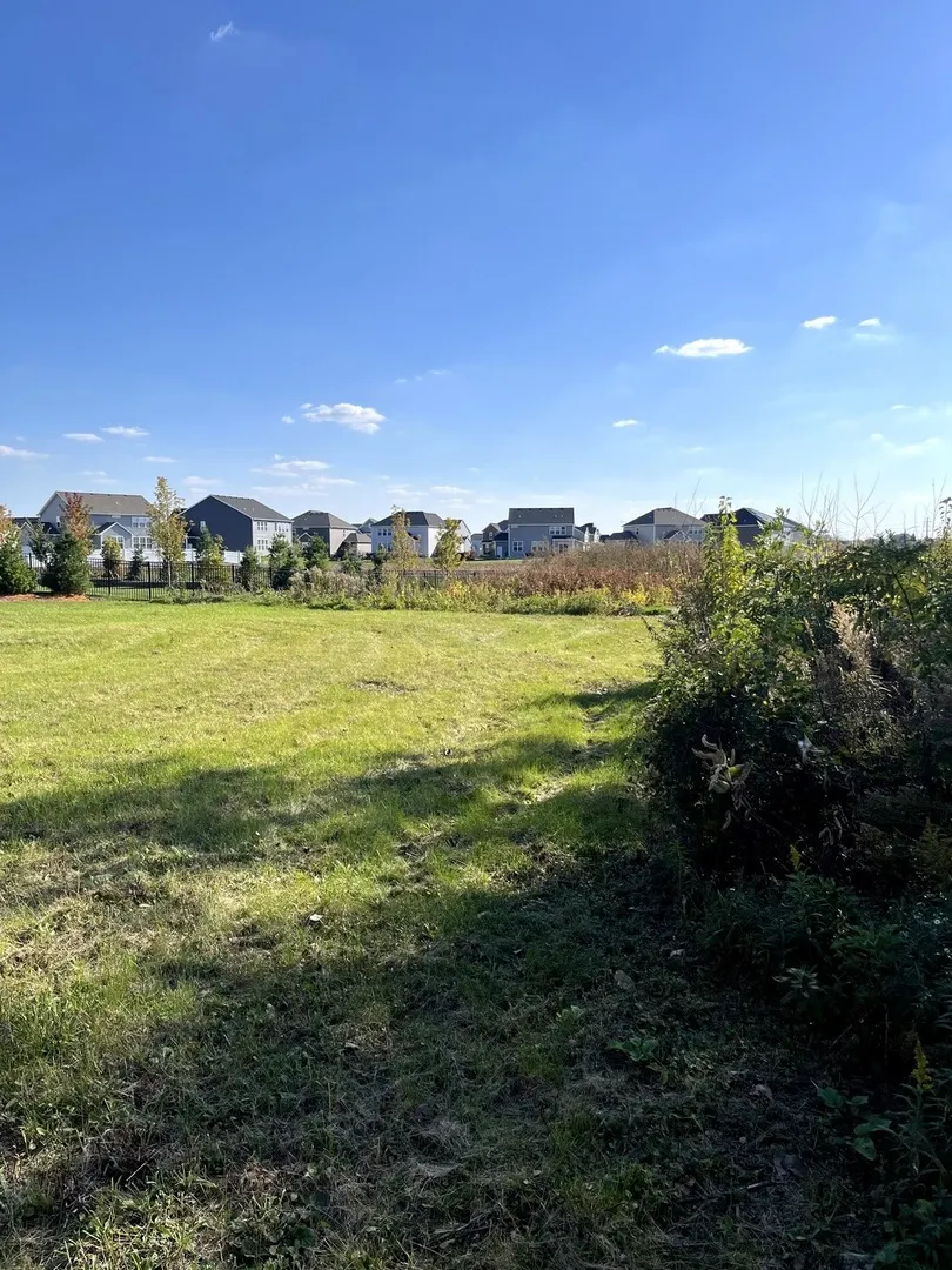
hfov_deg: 53.1
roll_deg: +0.0
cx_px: 476
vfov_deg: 67.3
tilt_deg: -3.9
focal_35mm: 26
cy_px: 635
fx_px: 953
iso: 50
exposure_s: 1/4149
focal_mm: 5.1
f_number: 1.6
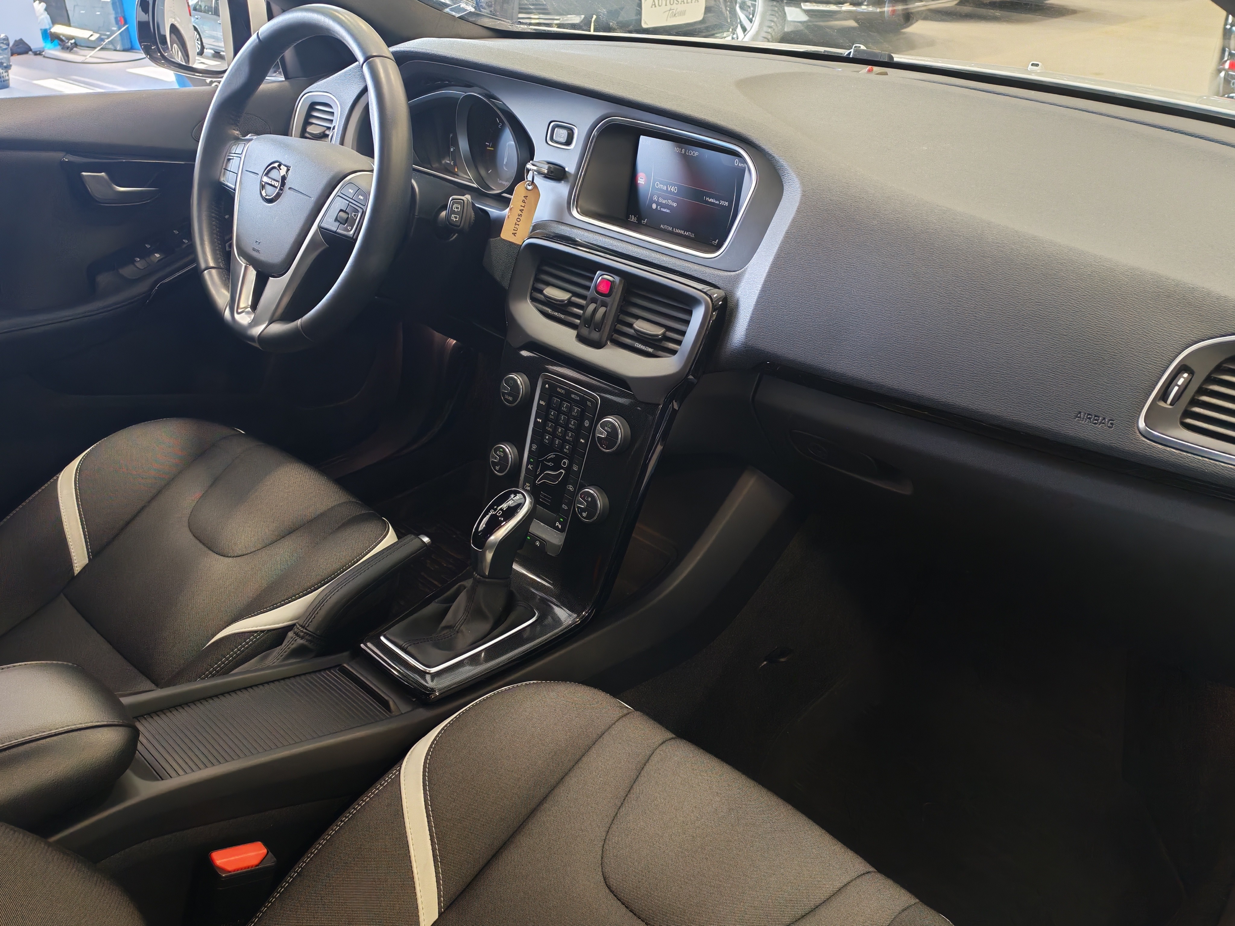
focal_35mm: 31
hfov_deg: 58.4
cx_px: 618
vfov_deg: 45.4
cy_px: 463
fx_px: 1106
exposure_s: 1/100
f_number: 1.9
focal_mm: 6.12
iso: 800
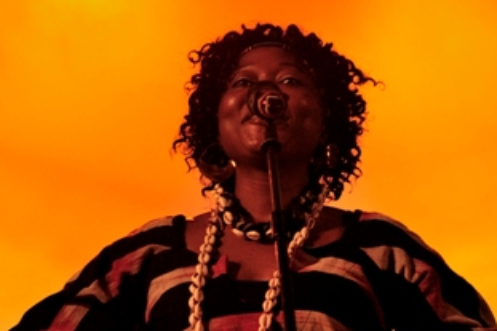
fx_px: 3725
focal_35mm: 270
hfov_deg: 7.6
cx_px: 284
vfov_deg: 5.1
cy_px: 193
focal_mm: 70
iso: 640
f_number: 3.5
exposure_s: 1/125
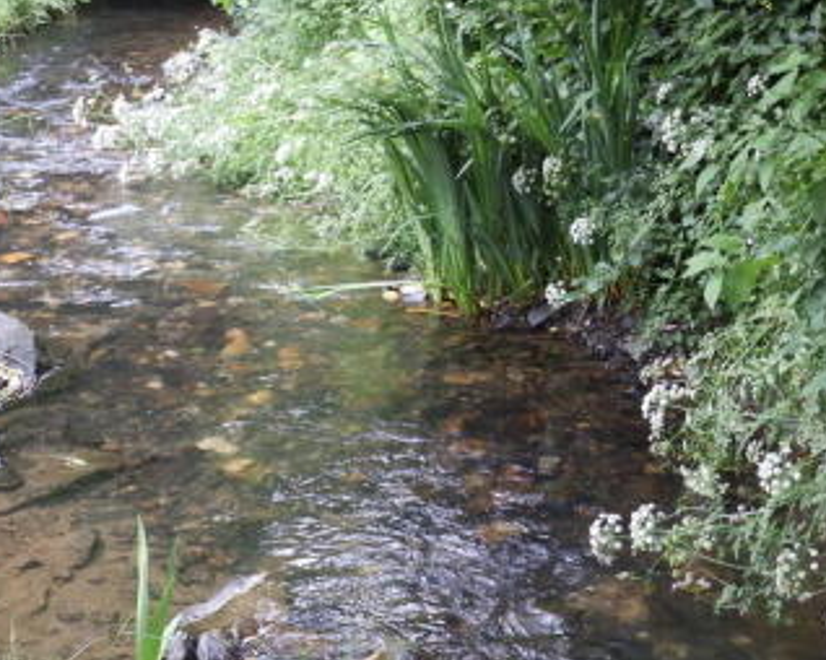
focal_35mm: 68
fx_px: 1661
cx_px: 266
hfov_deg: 27.7
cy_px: 334
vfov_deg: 22.5
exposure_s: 1/40
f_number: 4
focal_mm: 6.8
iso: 500
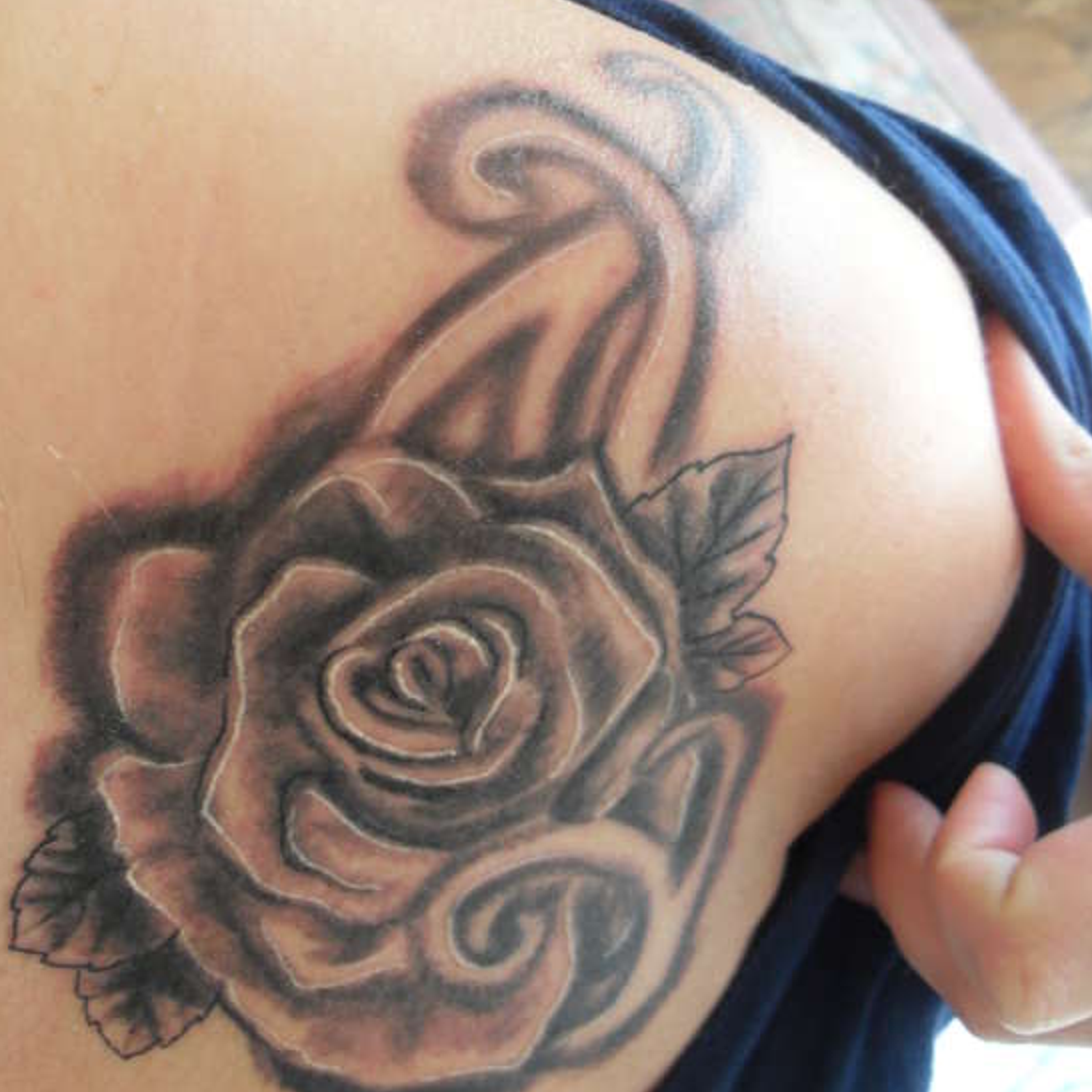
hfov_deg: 38.3
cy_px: 426
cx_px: 496
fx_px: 1570
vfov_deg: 38.2
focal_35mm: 44
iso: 120
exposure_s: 1/45
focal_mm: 6.3
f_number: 2.8
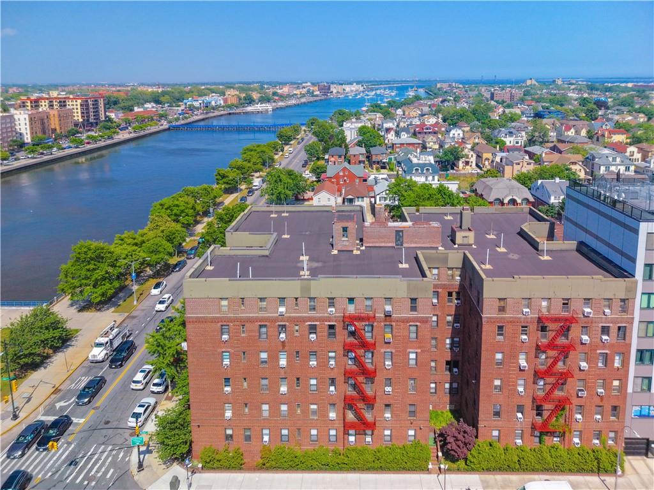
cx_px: 327
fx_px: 453
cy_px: 245
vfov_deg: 56.8
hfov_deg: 71.6
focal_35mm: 24
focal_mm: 8.67
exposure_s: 1/2000
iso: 140
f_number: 1.8
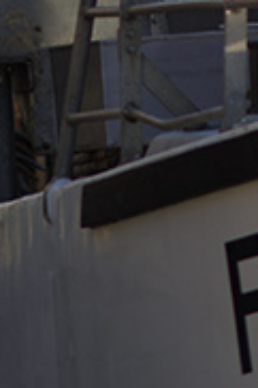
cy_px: -559
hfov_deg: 1.8
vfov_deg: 2.8
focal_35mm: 742
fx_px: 7991
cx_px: 610
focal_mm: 135
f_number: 2
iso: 100
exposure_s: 1/1600
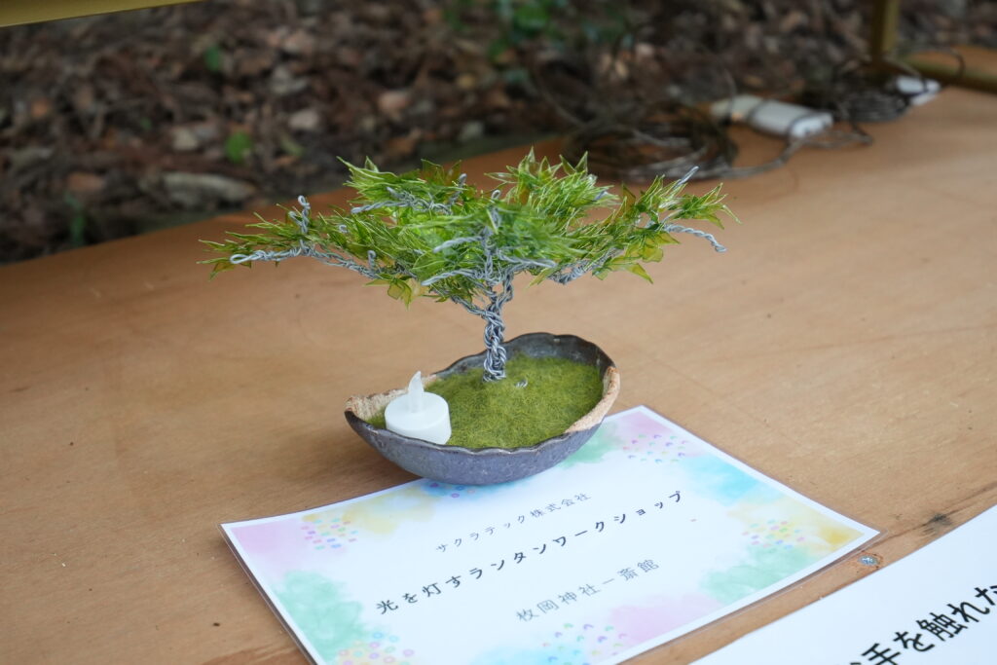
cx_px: 498
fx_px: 1246
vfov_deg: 29.9
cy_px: 332
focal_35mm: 45
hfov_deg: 43.6
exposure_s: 1/125
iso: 1600
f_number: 2.8
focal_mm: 30
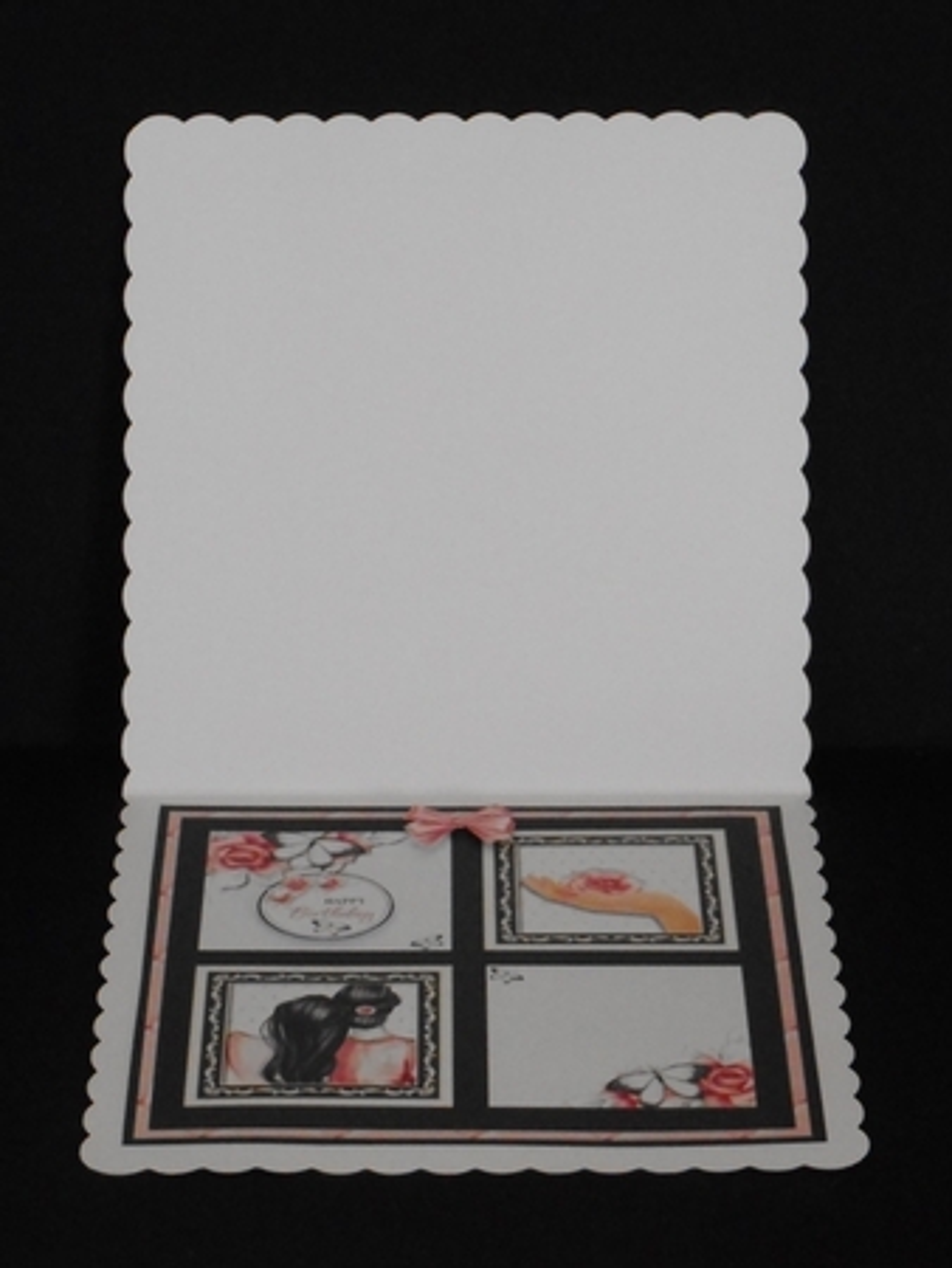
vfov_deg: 22.0
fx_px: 3260
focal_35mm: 89
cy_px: 634
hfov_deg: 16.6
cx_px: 476
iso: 640
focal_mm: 15.9
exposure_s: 1/60
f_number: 5.6
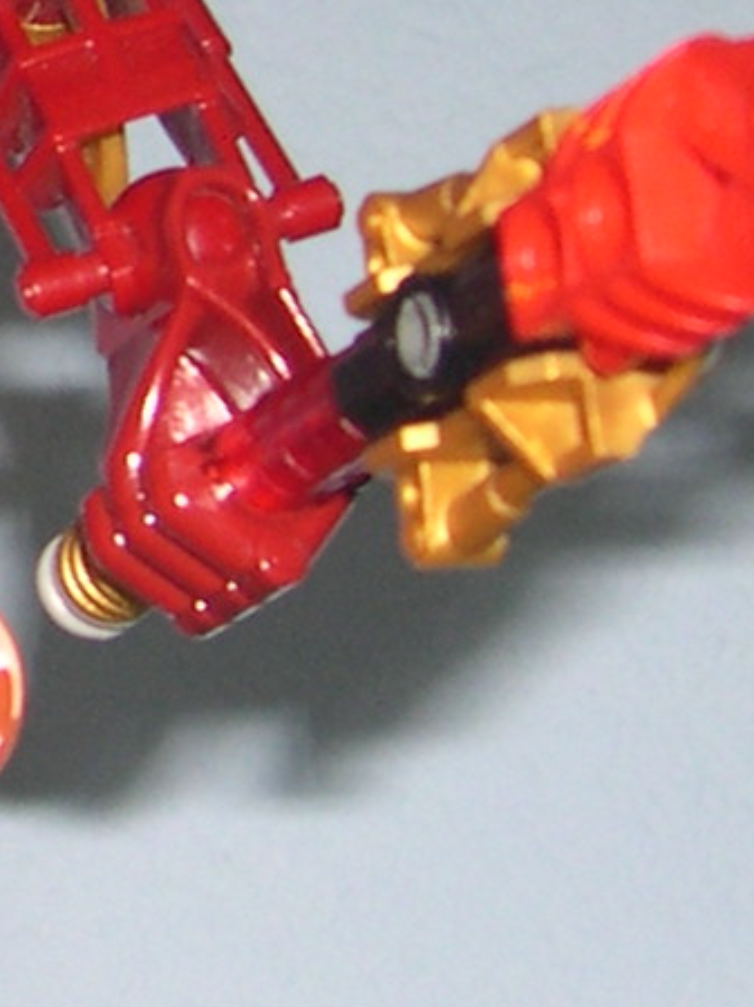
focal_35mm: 192
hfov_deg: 7.4
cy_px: 63
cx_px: -779
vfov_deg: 10.2
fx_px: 5581
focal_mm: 8
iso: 100
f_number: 2.8
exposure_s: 1/60
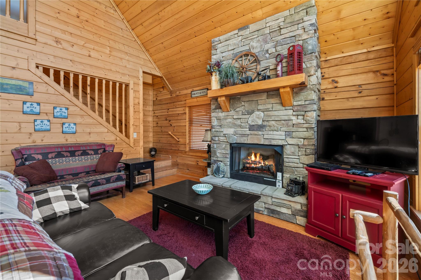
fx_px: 175
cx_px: 210
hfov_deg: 100.4
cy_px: 140
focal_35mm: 15
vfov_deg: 77.3
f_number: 7.1
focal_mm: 15
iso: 500
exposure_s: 1/8
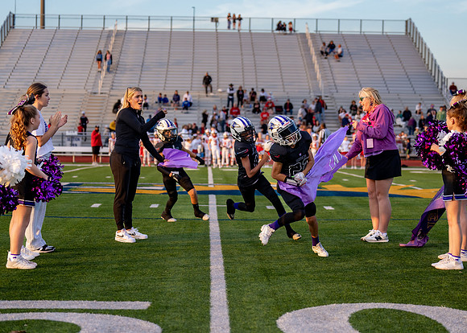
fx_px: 1101
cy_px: 182
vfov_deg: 17.2
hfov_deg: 23.9
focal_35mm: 83
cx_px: 250
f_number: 2.8
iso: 500
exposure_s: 1/1600
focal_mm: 70
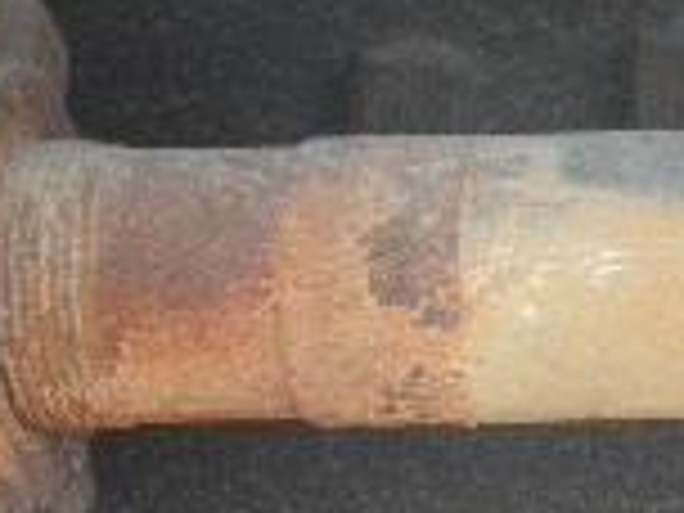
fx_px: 2905
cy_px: 382
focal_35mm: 147
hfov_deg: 12.9
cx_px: 945
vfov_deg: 10.1
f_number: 3.2
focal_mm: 6.1
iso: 100
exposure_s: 1/60
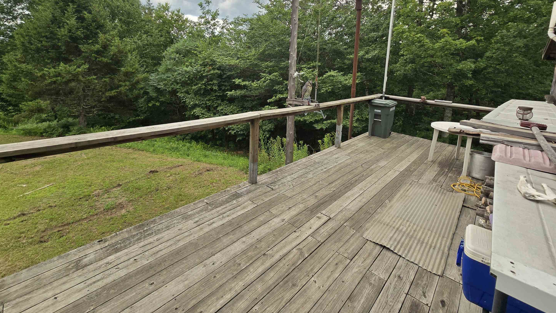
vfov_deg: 68.0
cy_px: 98
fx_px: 221
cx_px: 274
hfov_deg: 103.0
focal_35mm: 15
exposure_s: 1/1163
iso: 50
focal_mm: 2.2
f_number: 2.2
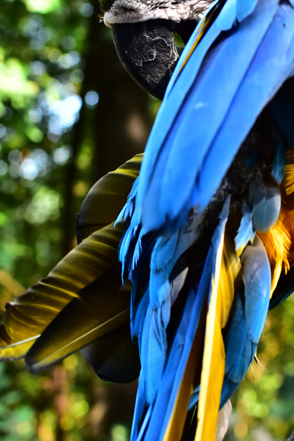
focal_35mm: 109
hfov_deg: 12.5
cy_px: 158
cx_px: 245
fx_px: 1334
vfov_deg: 18.7
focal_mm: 35
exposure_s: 1/125
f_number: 5
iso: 200
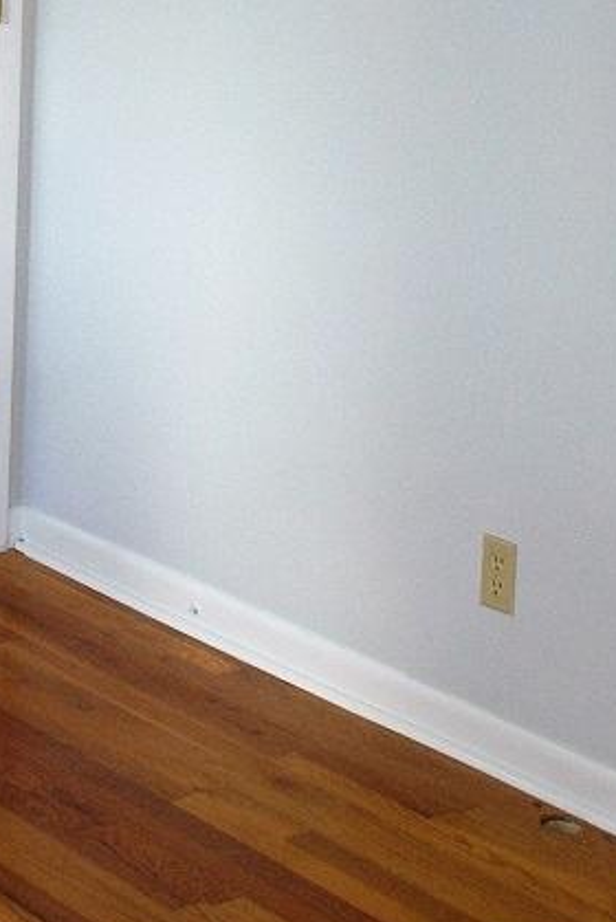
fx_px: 2460
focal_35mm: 96
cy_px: -75
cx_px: 11
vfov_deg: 20.3
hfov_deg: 14.1
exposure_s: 1/150
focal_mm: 28
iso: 1600
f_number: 5.6
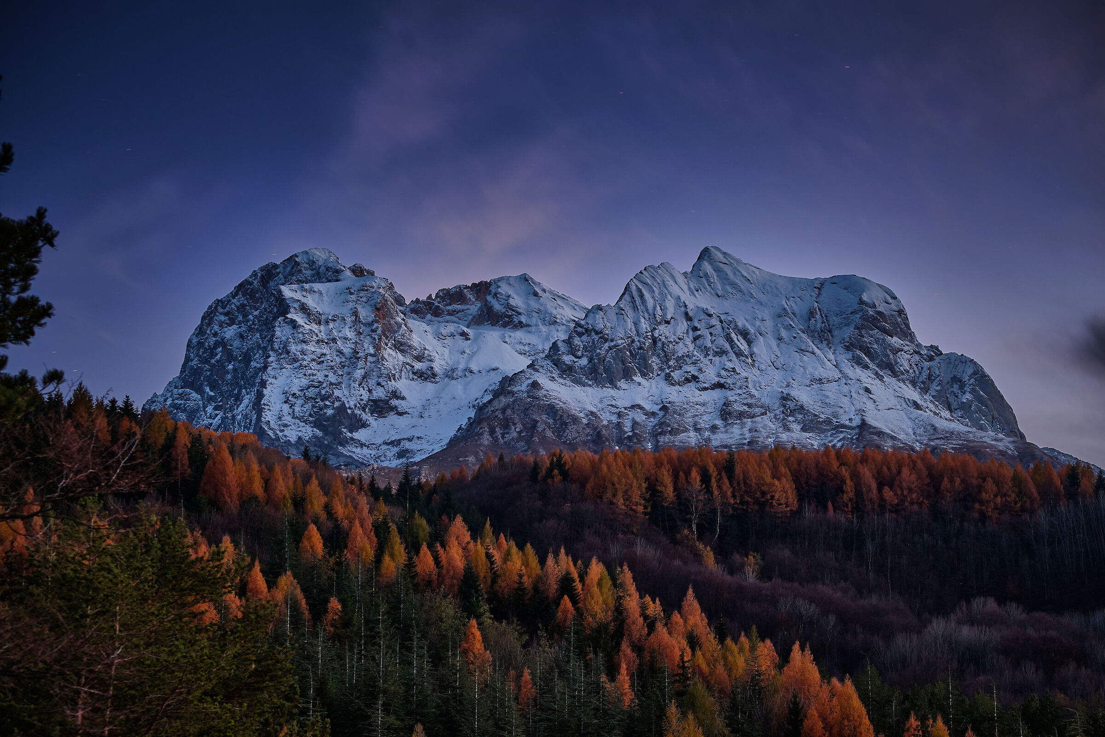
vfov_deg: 16.5
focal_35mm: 83
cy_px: 368
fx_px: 2547
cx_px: 552
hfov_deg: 24.5
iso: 320
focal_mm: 55
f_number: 5
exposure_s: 20
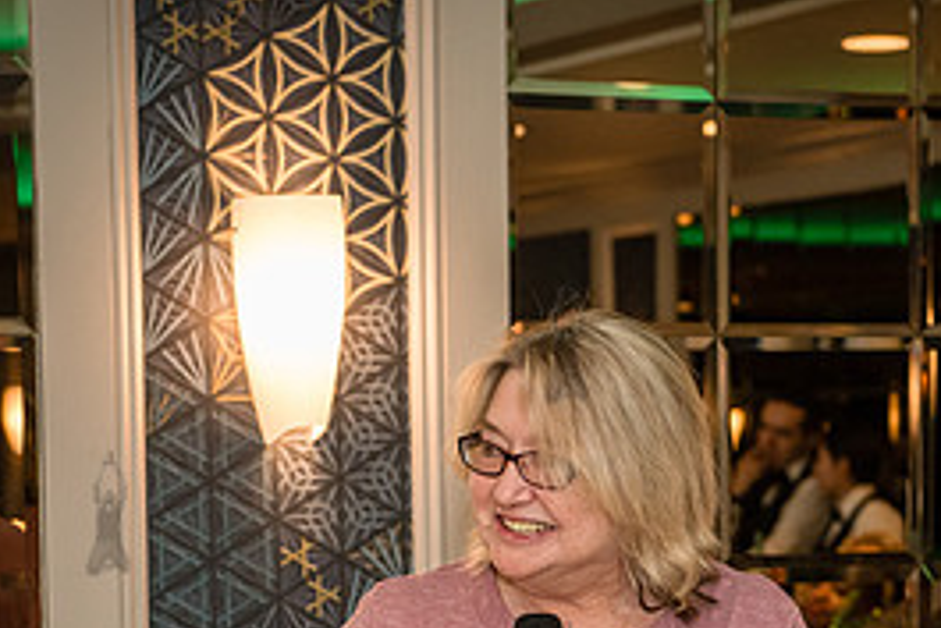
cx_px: 565
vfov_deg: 10.7
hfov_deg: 16.1
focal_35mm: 127
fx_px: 3321
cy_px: 683
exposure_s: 1/200
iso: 1600
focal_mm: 58
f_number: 3.5
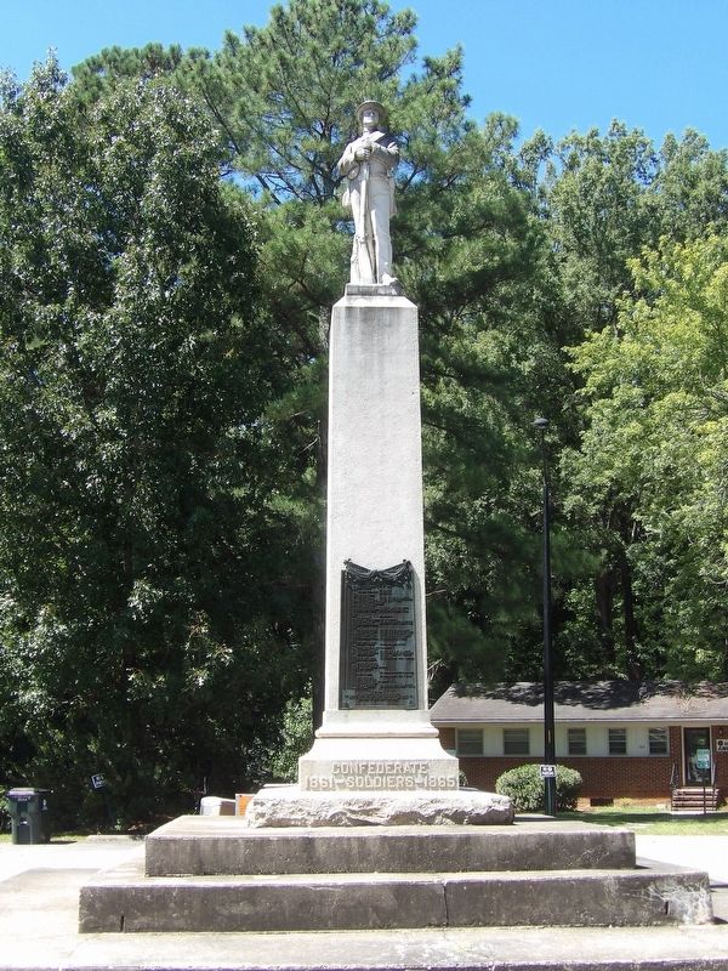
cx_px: 364
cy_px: 486
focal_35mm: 46
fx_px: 1290
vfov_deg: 41.2
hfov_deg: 31.5
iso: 100
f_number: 3.8
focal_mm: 8.2
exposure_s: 1/226
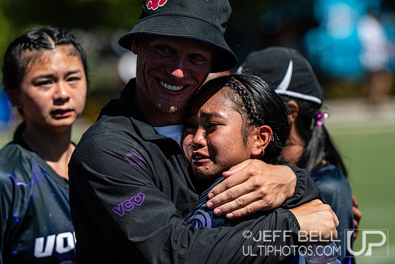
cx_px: 198
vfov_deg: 5.6
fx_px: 2716
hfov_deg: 8.3
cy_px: 132
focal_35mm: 248
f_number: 3.2
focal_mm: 165
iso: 100
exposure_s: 1/2000
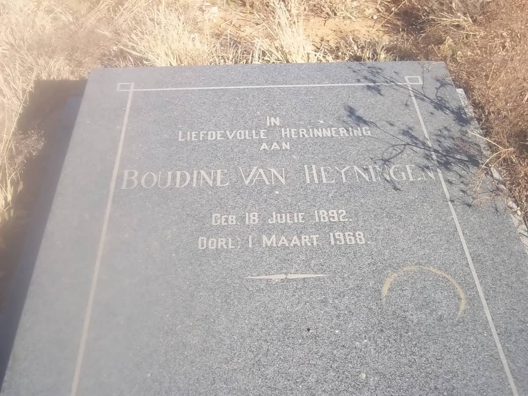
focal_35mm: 50
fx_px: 763
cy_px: 198
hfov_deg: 38.2
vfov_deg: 29.1
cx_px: 264
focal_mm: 8.8
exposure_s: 1/400
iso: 80
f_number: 3.6
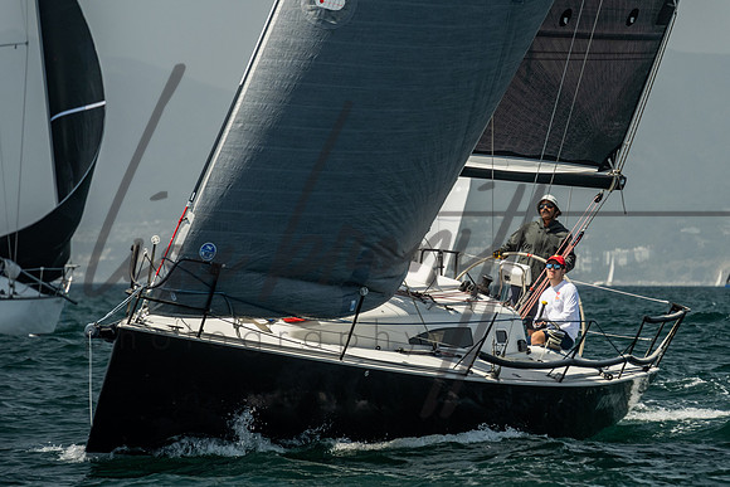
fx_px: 6472
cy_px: 136
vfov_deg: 4.3
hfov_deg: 6.5
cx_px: 461
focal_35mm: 319
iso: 320
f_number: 6.3
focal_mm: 200
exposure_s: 1/640
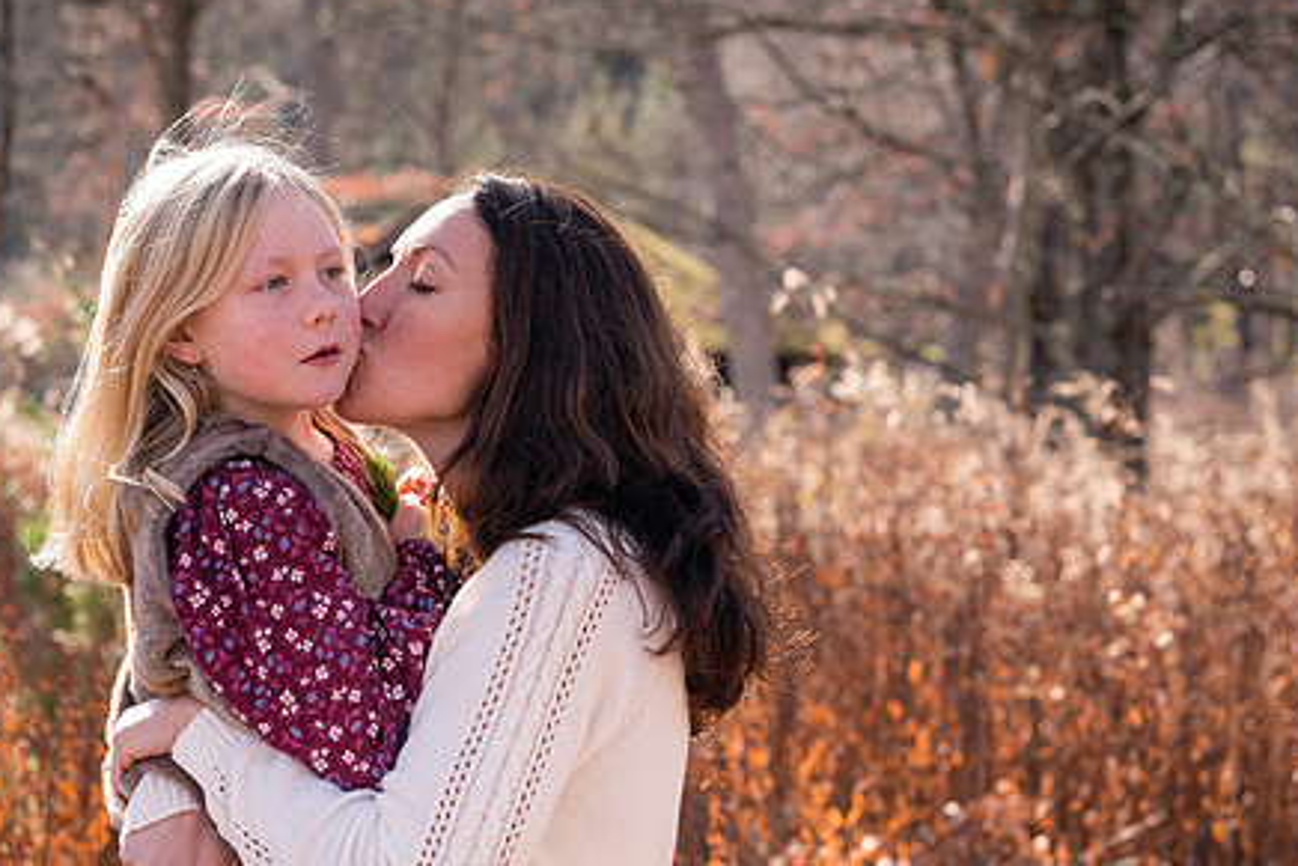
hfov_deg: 18.1
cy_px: 513
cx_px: 584
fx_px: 4075
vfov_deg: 12.1
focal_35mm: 113
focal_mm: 85
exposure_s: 1/250
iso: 250
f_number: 6.3
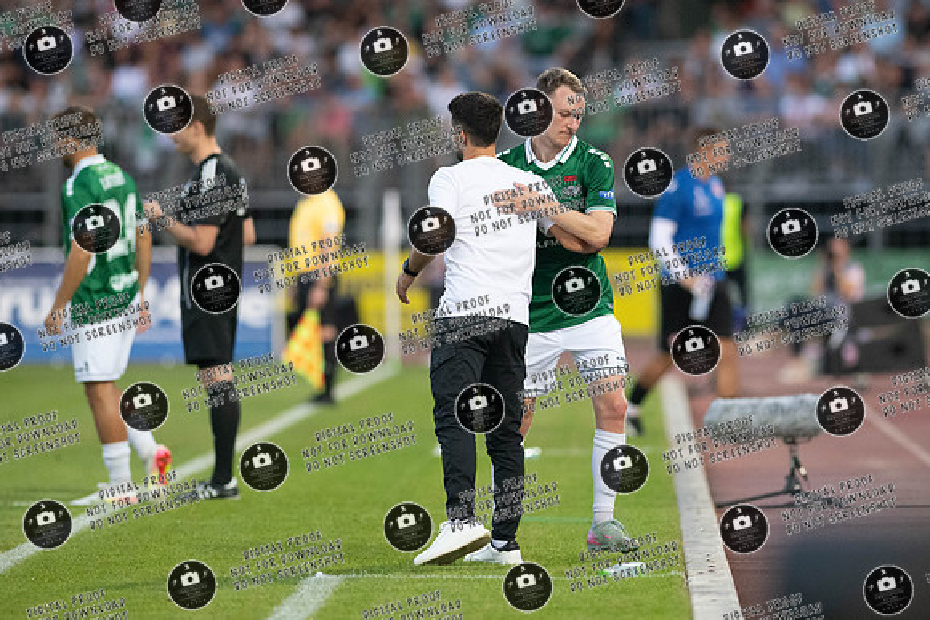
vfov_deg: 3.1
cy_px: 212
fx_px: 11549
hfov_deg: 4.6
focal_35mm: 447
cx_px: 539
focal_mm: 300
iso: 3200
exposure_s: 1/1600
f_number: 3.2
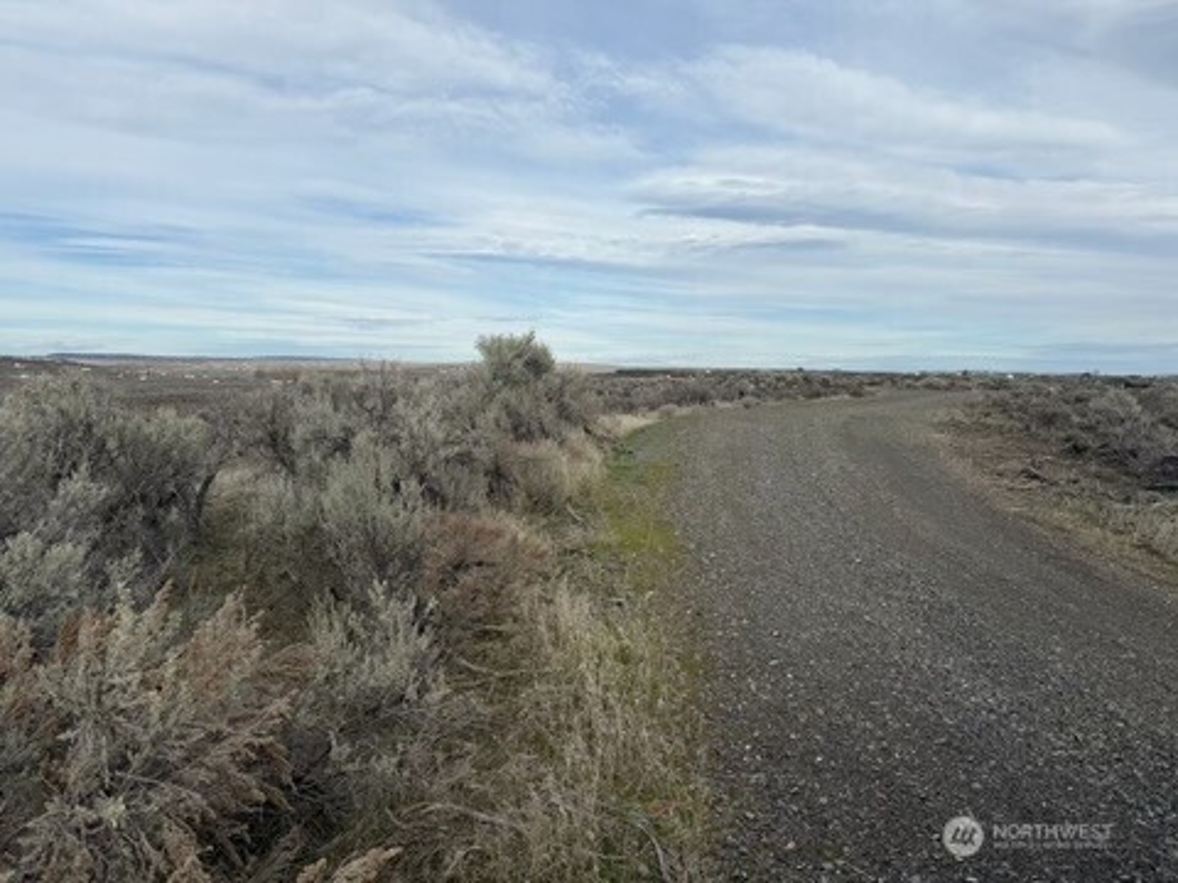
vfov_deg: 56.8
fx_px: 817
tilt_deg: -5.7
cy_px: 442
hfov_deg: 71.6
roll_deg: -1.0
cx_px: 589
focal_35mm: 24
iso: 80
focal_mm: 6.76
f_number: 1.78
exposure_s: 1/4975
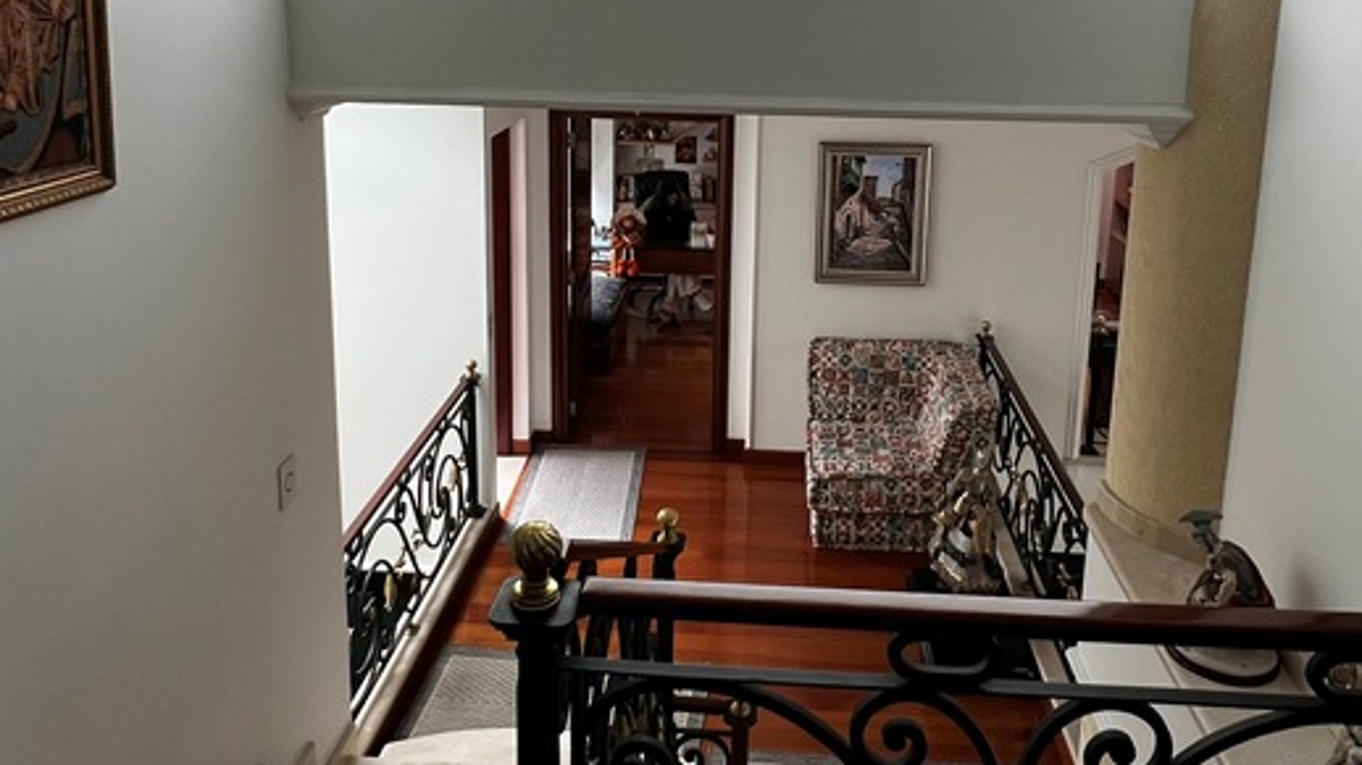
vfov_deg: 40.2
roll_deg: -1.4
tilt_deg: -11.9
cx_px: 713
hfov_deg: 67.9
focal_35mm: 28
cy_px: 181
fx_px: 1011
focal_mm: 1.57
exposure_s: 1/309
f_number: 1.8
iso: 32
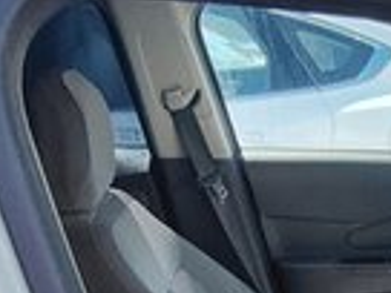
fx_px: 565
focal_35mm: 50
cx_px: 474
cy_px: 428
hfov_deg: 31.6
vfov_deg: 23.7
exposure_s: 1/393
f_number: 2.2
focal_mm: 1.42
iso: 100
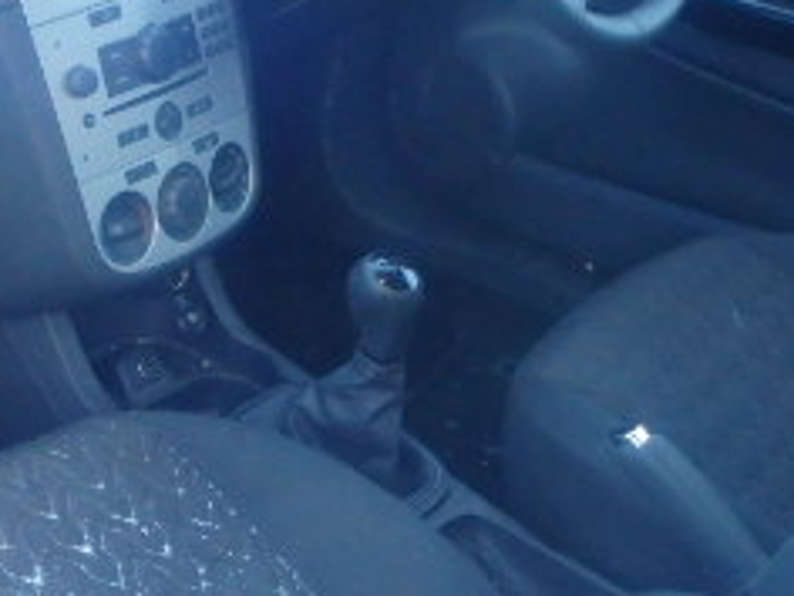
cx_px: 84
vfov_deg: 19.4
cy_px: 273
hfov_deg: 24.9
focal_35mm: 76
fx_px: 1743
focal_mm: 5
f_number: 3.9
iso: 800
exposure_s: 1/80
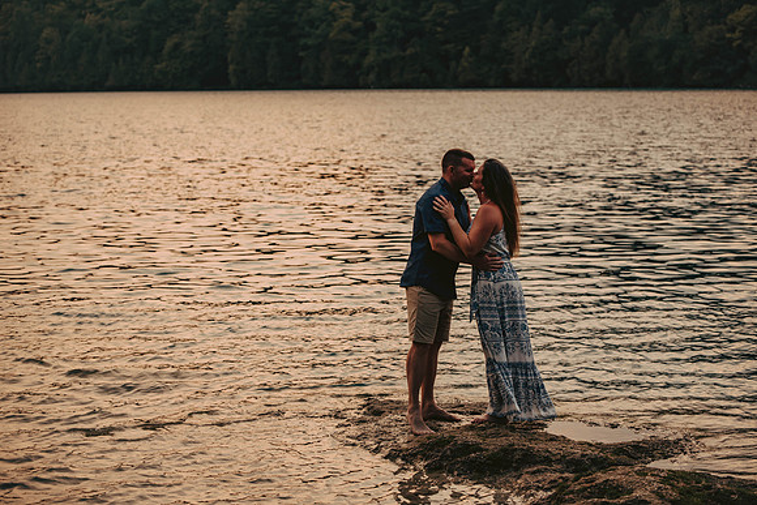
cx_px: 378
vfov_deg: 17.1
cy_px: 252
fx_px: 1683
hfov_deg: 25.4
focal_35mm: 80
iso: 250
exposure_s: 1/500
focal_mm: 80
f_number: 2.8
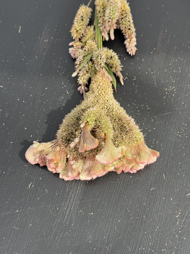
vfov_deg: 39.7
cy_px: 127
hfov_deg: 30.3
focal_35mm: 48
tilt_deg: -67.0
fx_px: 351
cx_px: 95
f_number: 1.78
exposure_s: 1/1429
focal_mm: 6.76
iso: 80
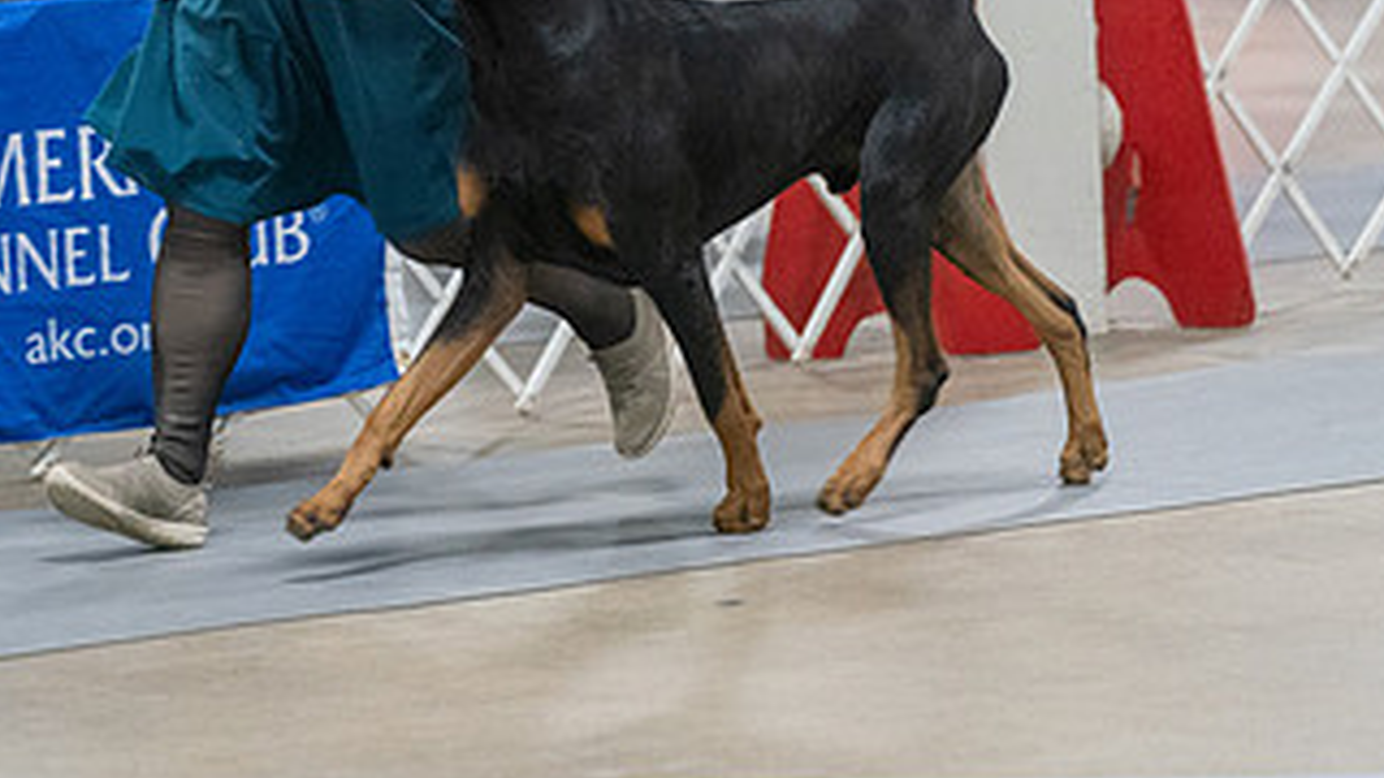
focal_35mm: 296
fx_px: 10863
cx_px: 523
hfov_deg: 7.3
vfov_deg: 4.1
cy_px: -2
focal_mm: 156
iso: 6400
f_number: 2.8
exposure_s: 1/320
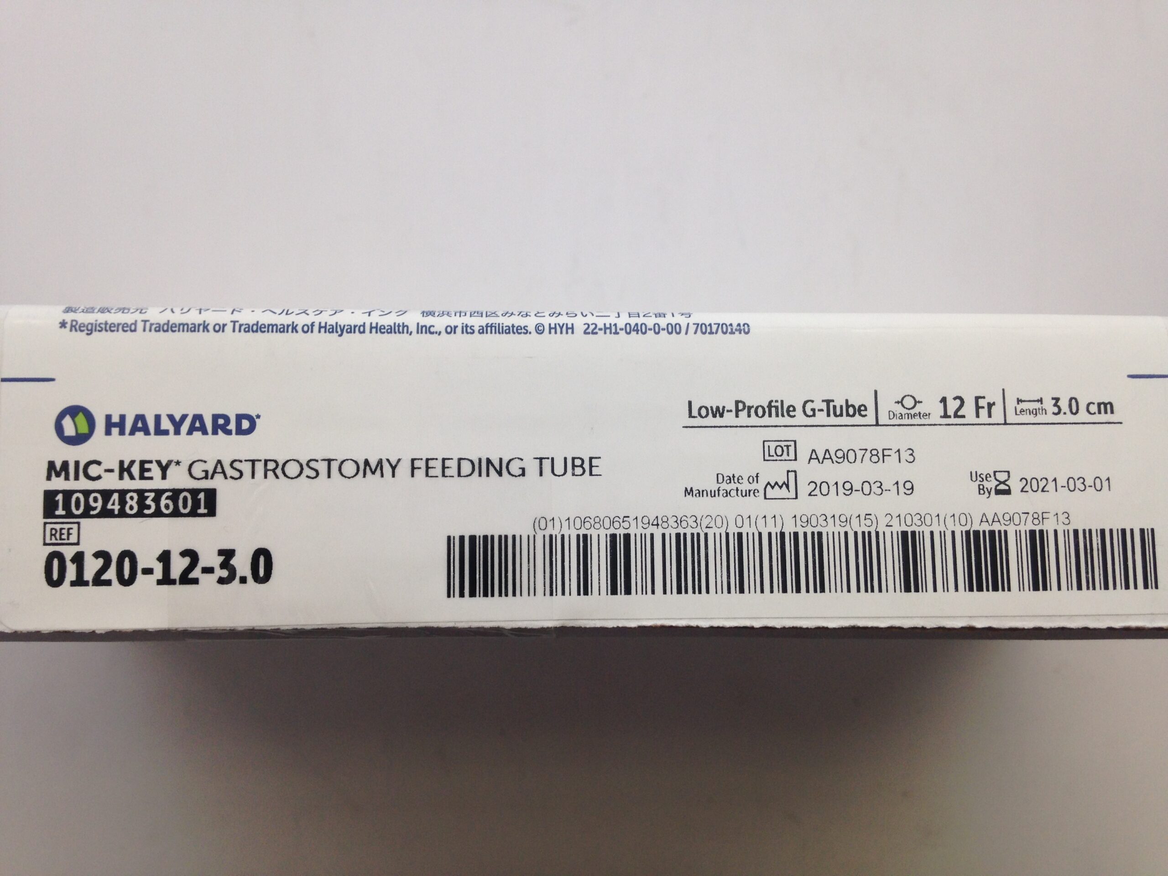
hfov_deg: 55.4
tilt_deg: -85.8
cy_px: 438
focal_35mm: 33
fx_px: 1113
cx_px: 584
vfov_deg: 42.9
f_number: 2.4
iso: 50
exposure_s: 1/60
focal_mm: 4.12
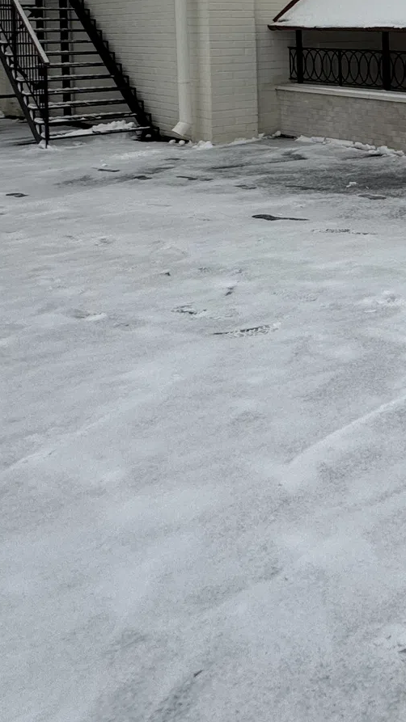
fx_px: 785
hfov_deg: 24.4
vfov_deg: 44.7
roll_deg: +0.8
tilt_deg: -3.3
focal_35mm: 41
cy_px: 66
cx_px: 562
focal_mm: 2.22
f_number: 2.2
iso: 40
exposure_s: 1/155
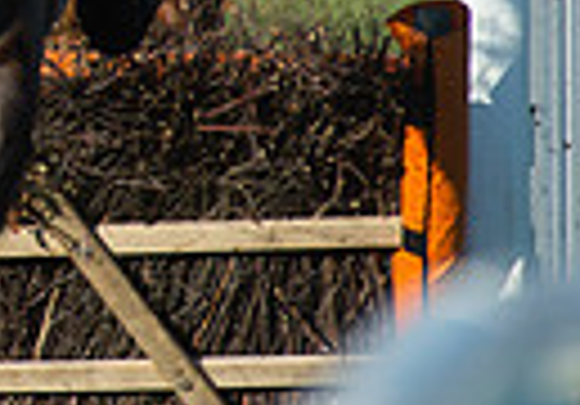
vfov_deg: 1.0
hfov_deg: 1.4
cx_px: -635
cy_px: -221
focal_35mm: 1408
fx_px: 23012
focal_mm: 300
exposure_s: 1/2500
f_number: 7.1
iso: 400
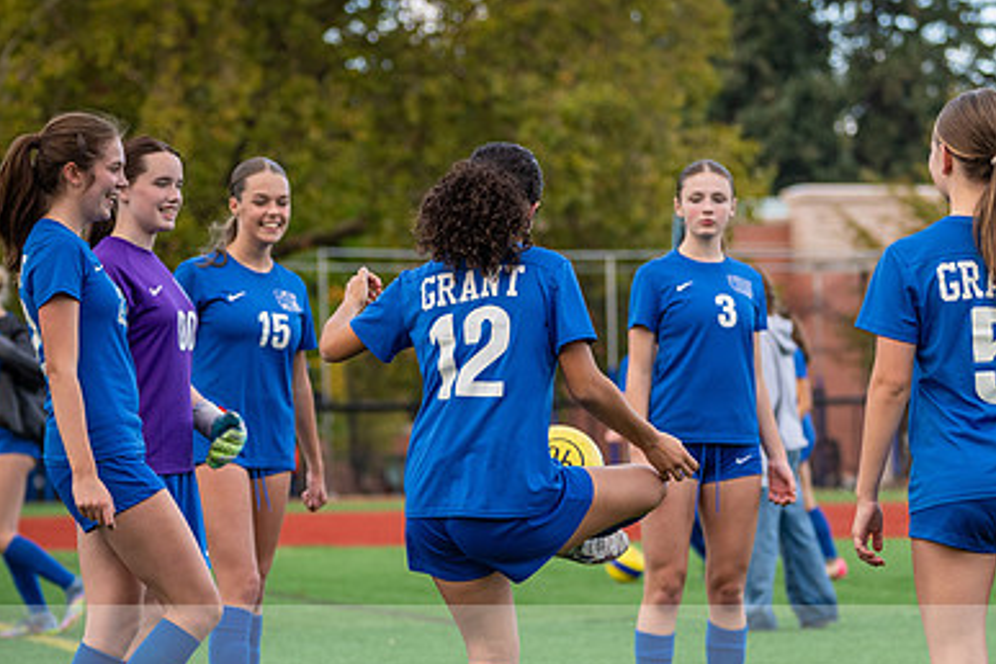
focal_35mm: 161
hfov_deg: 12.8
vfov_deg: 8.5
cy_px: 475
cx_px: 446
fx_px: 4454
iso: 640
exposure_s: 1/1000
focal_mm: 82
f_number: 2.8
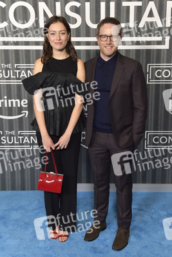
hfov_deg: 28.1
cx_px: 86
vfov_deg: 41.1
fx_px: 344
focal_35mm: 48
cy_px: 128
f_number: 6.3
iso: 2500
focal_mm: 48
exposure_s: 1/250
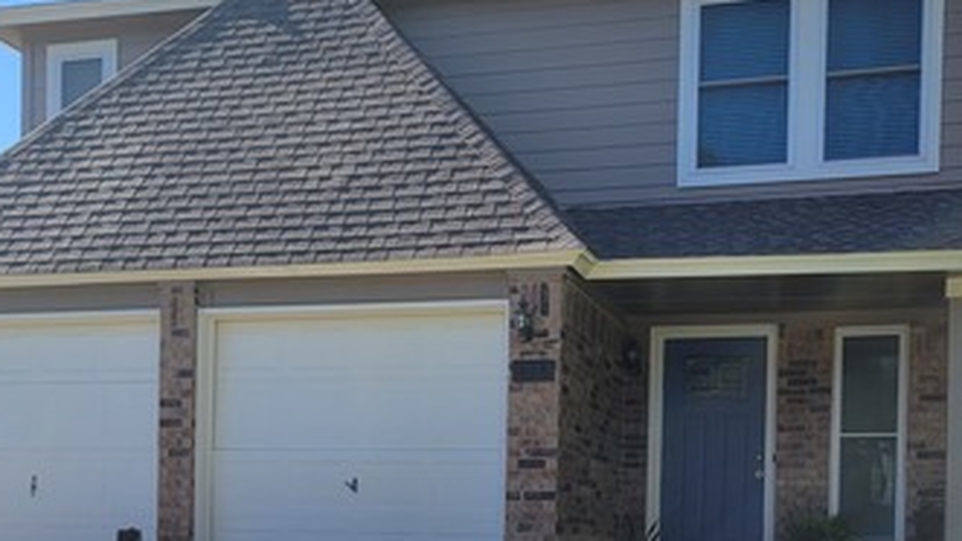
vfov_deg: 20.1
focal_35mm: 57
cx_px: 503
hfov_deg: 36.6
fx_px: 1454
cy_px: 592
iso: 40
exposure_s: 1/1554
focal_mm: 5.4
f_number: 1.8
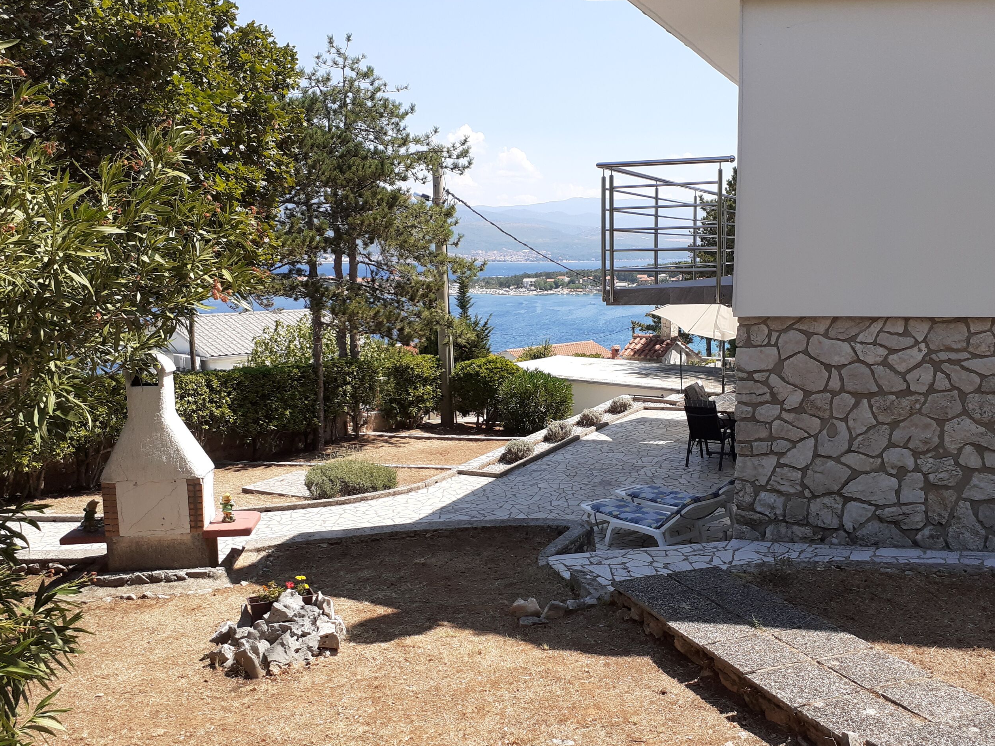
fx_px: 862
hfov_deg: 59.9
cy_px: 379
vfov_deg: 46.8
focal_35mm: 30
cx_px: 543
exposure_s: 1/1387
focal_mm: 3.6
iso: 40
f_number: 1.9
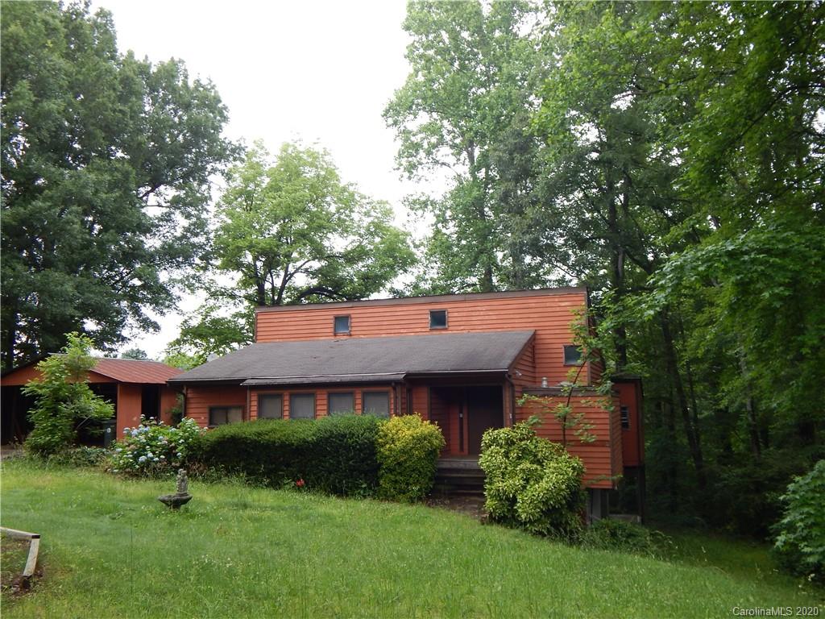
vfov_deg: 45.4
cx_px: 412
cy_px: 310
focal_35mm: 31
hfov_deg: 58.4
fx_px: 739
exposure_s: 1/30
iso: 125
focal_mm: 5.6
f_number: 3.2
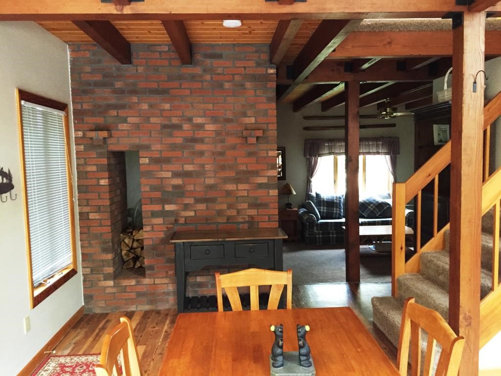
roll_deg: -0.2
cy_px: 188
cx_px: 250
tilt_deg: -4.6
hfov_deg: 61.7
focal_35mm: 29
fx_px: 420
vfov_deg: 48.2
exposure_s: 1/30
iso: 250
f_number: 2.2
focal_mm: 4.15
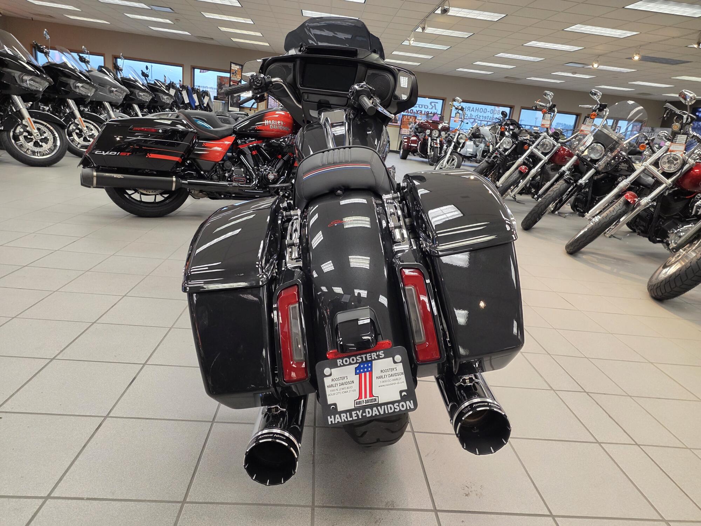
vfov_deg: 58.9
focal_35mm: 23
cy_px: 263
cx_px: 350
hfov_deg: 73.9
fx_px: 466
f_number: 1.7
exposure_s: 1/120
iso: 250
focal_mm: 6.25
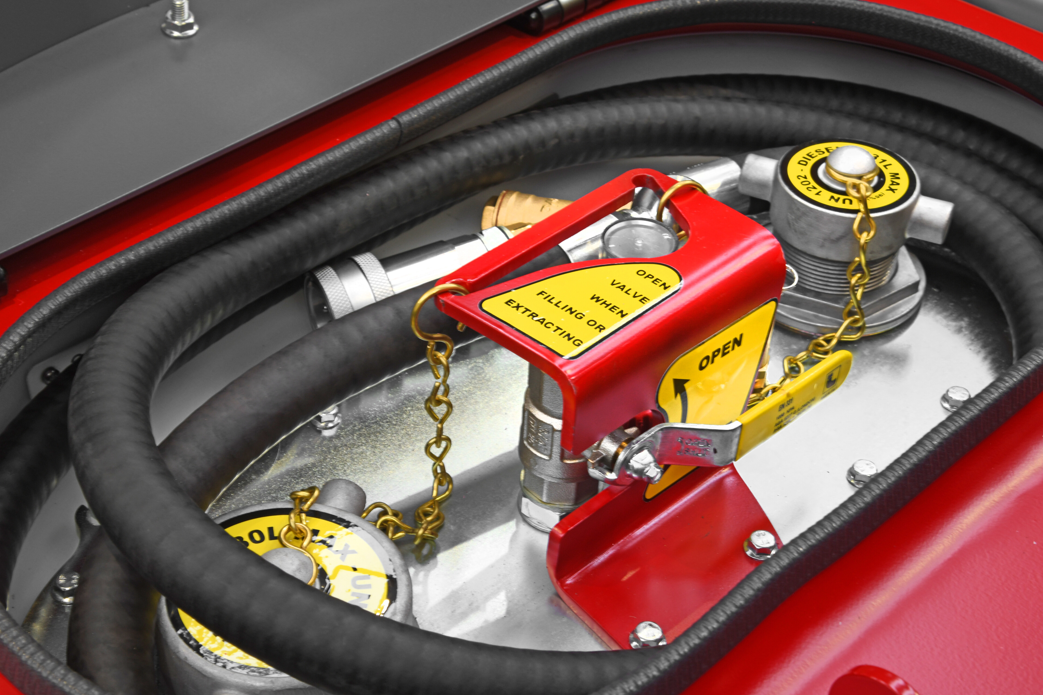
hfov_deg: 31.4
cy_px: 389
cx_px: 505
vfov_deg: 21.2
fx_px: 1854
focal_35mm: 64
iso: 200
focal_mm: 48
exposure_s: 1/3
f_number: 11
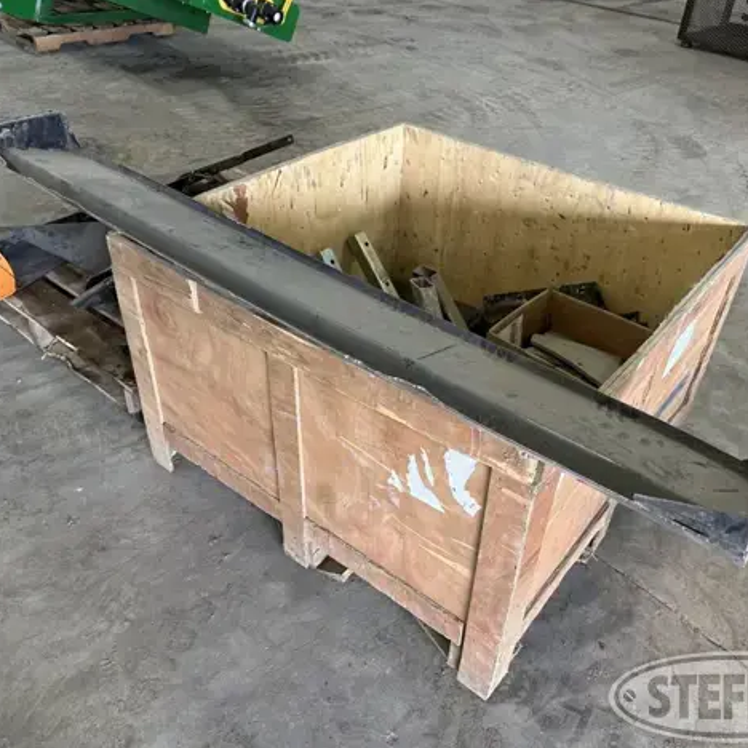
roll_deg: +0.4
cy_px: 377
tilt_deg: -35.9
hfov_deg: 55.6
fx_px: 709
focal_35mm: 29
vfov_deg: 55.6
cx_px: 380
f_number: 1.78
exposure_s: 1/120
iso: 200
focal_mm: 6.86
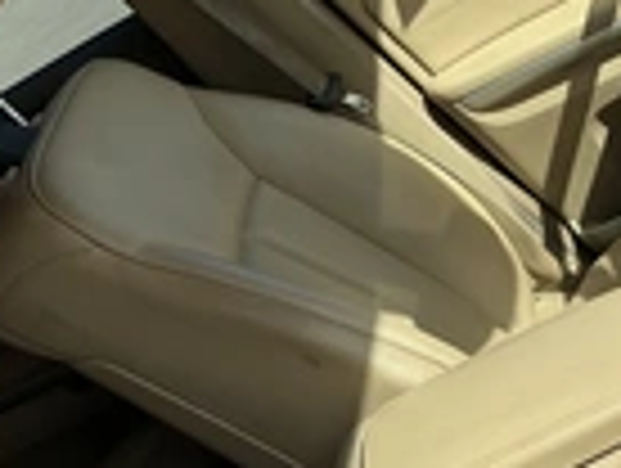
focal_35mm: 81
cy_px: 531
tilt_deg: -30.6
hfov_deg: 23.7
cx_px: 508
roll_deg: +37.9
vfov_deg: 17.6
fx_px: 1456
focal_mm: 3
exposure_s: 1/1626
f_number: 1.8
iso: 25
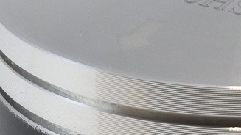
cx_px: 197
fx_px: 2480
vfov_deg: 3.1
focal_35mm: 388
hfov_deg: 5.6
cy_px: 376
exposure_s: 1/125
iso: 450
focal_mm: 21.4
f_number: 4.8
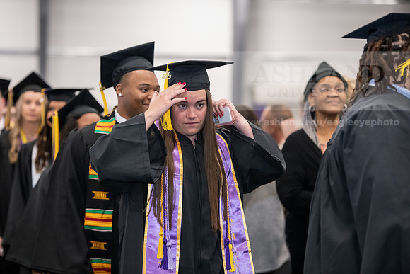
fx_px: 1424
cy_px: 137
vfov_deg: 11.0
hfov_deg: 16.4
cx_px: 205
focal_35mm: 125
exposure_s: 1/200
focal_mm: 125
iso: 3200
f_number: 3.2
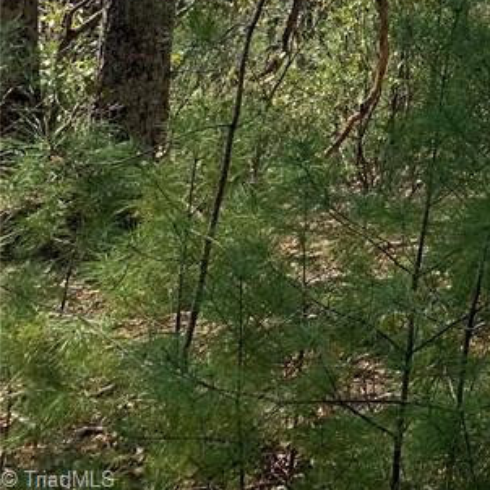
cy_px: -128
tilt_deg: +0.3
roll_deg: -2.7
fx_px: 1249
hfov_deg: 18.4
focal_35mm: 78
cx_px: 829
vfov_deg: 20.5
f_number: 1.8
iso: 25
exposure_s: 1/1065
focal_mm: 4.25
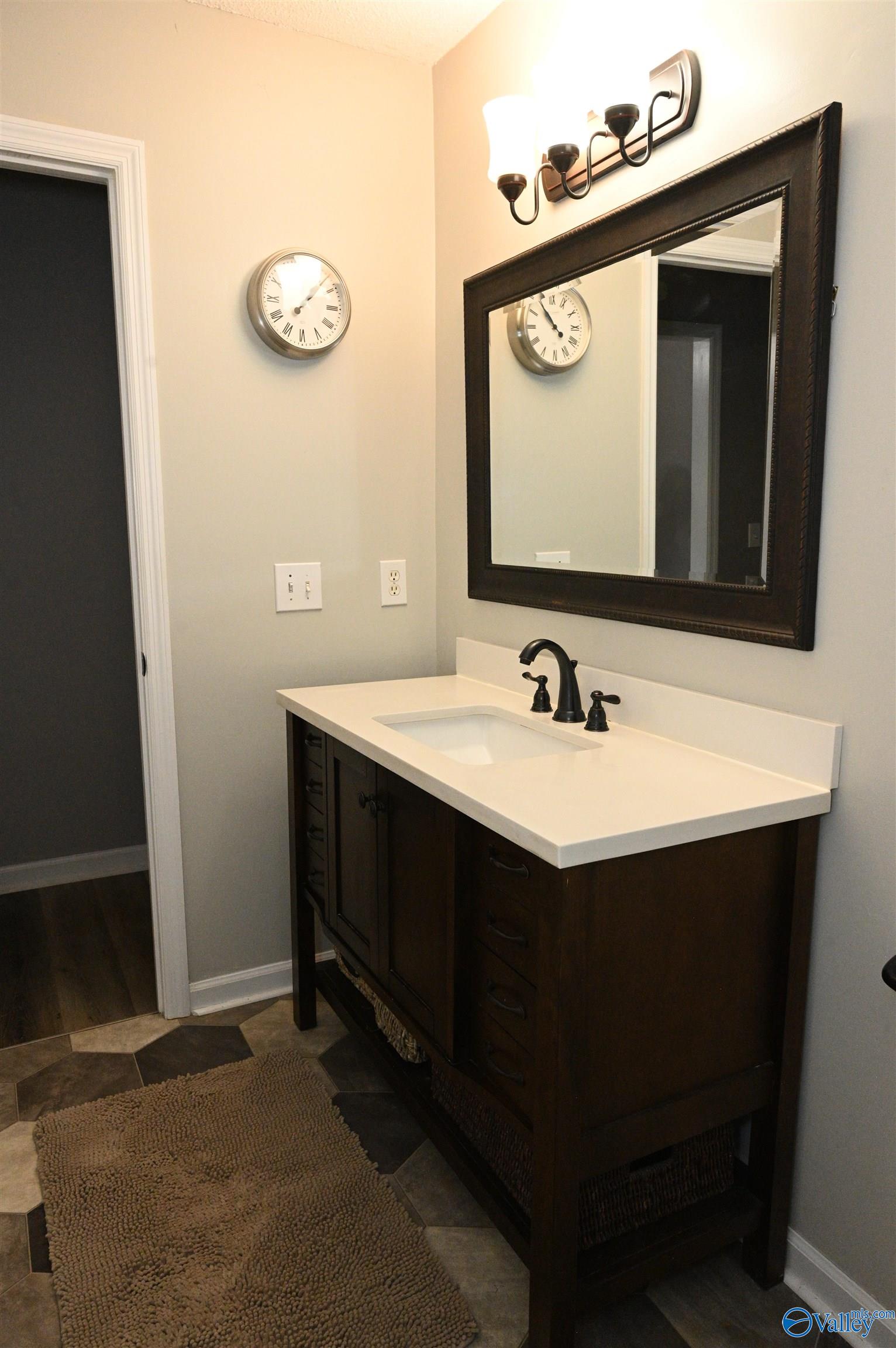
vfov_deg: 73.8
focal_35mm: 24
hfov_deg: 53.1
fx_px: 898
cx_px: 448
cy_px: 674
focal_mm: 24
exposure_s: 1/200
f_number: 8
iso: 6400
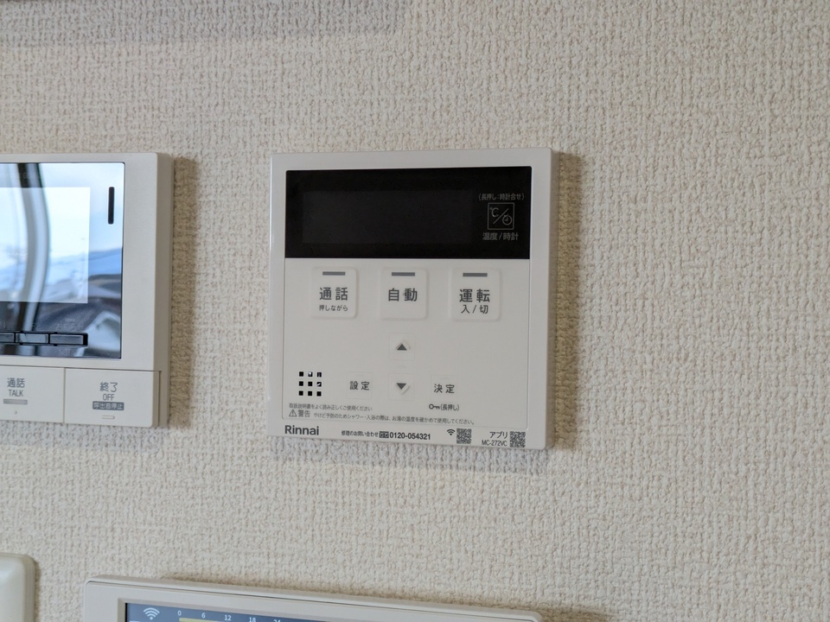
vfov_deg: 28.6
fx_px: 1223
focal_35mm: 51
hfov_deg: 37.5
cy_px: 311
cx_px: 415
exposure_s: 1/120
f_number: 1.89
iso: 179
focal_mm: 5.43
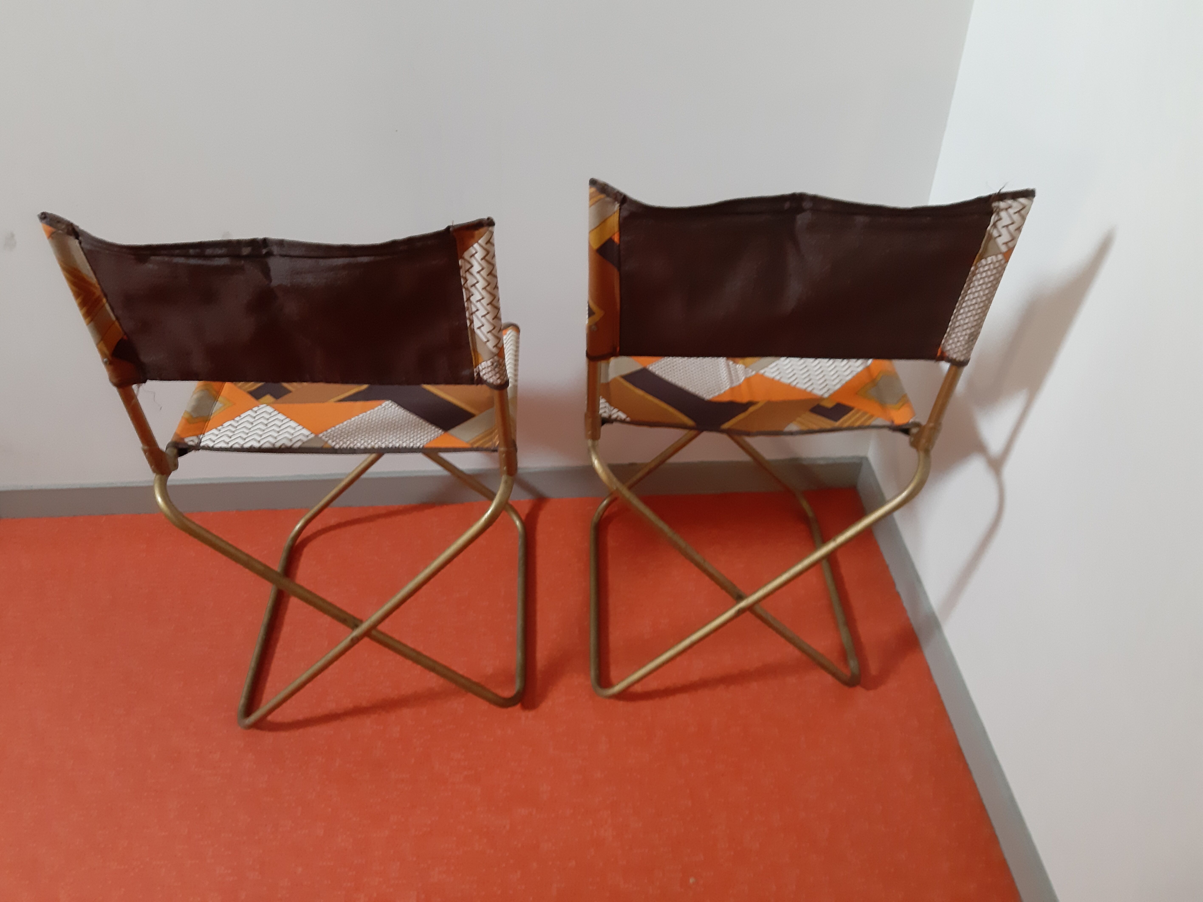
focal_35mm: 27
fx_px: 938
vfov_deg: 51.4
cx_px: 602
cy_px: 451
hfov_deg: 65.3
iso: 320
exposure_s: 1/25
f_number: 1.7
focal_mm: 3.93
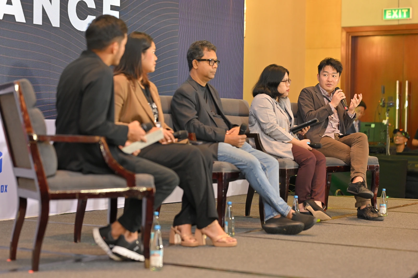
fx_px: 986
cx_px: 209
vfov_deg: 16.1
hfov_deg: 23.9
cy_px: 139
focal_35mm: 85
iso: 2000
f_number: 2.5
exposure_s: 1/200
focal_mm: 85
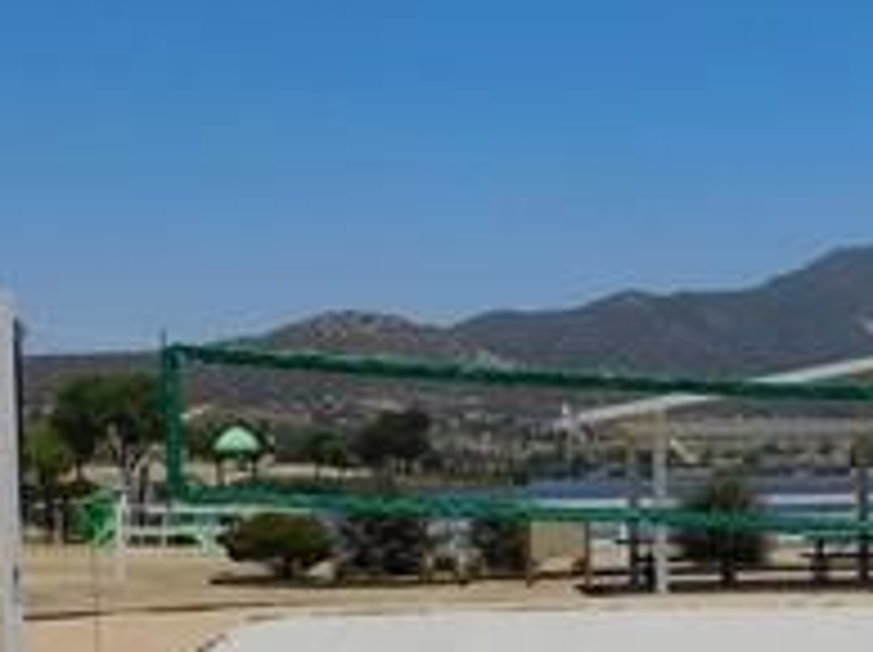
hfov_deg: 20.3
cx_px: 927
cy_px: 596
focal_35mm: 93
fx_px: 2343
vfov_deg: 15.7
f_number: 7.2
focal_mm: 7.1
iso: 125
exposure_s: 1/800
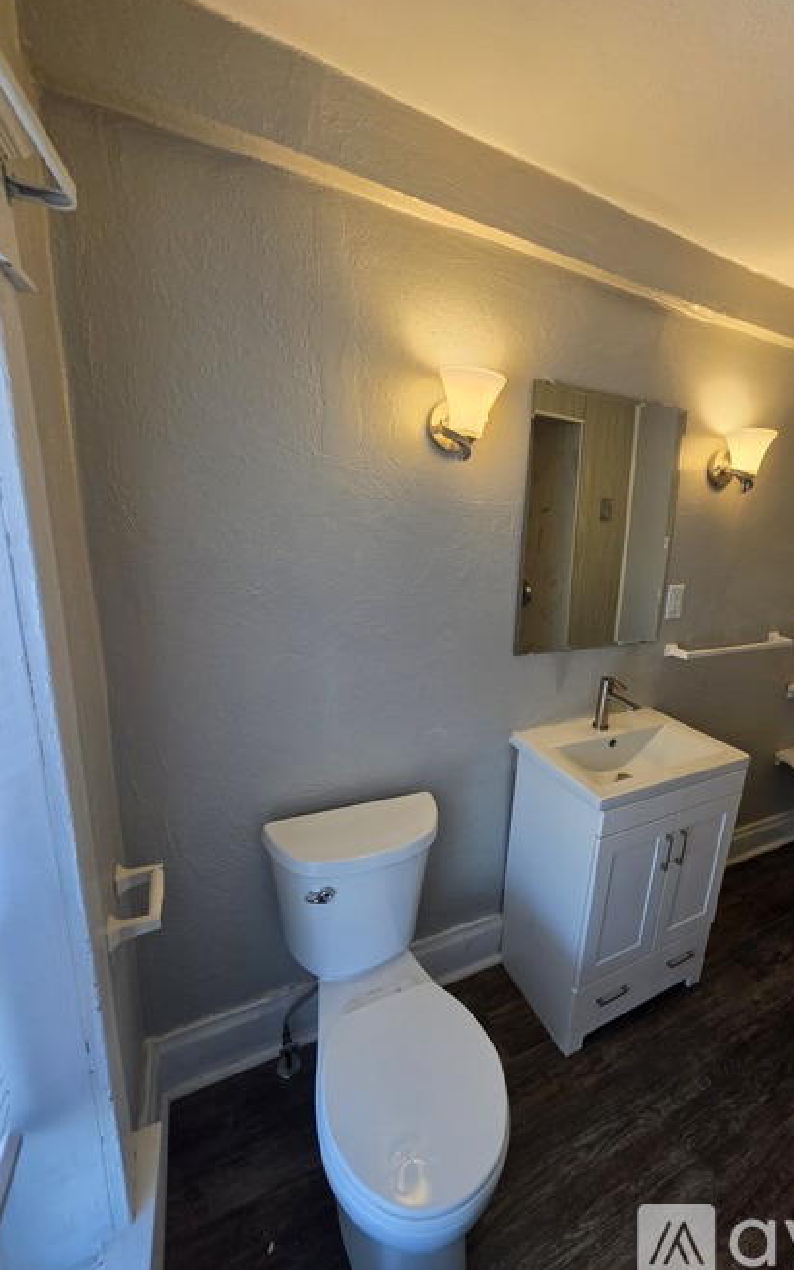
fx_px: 485
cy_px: 636
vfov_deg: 105.3
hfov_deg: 77.9
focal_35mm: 14
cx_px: 467
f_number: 1.9
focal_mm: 2.2
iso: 64
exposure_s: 1/120
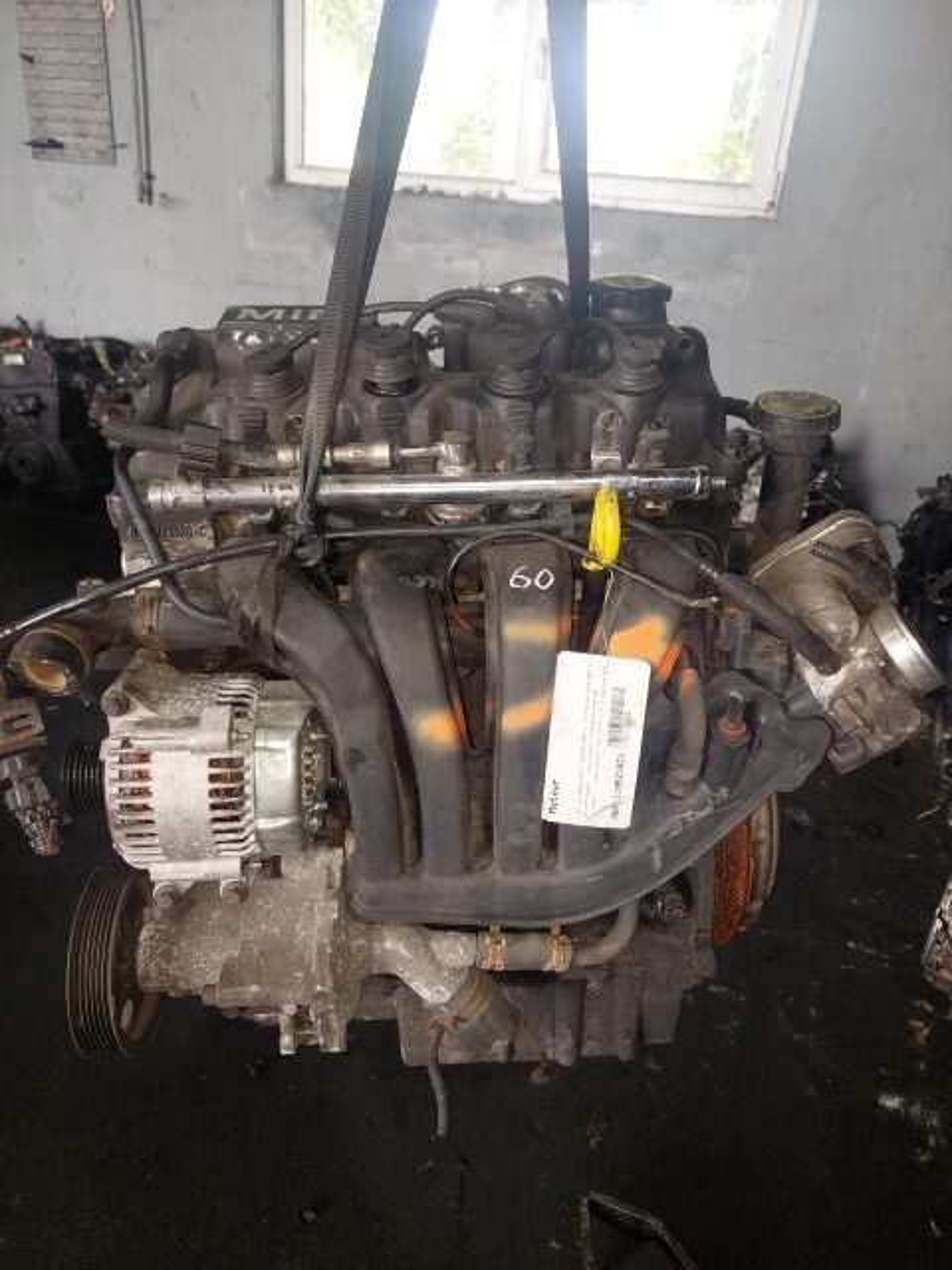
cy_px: 635
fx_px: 917
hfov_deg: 54.9
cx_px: 476
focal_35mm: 25
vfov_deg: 69.4
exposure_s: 1/50
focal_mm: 5.23
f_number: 1.8
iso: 80
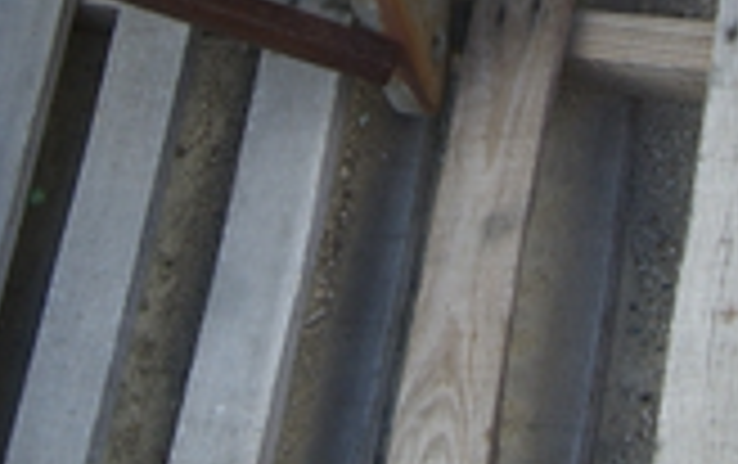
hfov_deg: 21.1
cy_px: -189
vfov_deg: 12.8
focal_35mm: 98
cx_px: 500
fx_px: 1974
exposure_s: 1/320
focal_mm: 6.2
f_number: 2.7
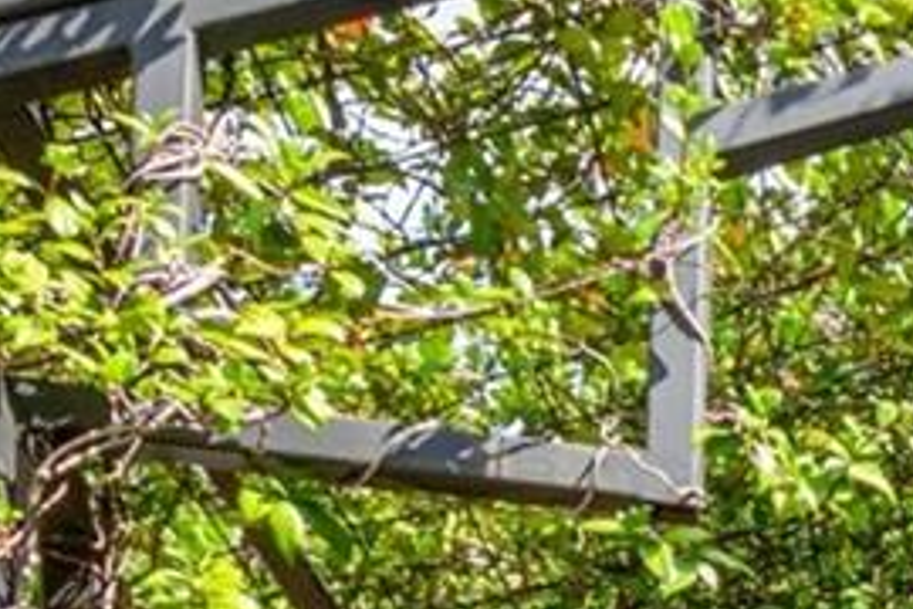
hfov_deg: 17.6
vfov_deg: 13.5
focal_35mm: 89
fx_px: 2257
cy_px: 1144
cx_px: 1718
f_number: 7.1
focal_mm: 10
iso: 100
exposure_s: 1/125
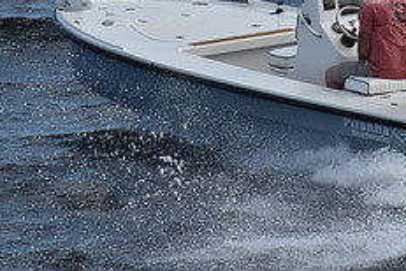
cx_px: 360
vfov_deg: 1.9
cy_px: -66
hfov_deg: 2.8
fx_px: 8291
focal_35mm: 735
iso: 400
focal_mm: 195
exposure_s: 1/1000
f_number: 11
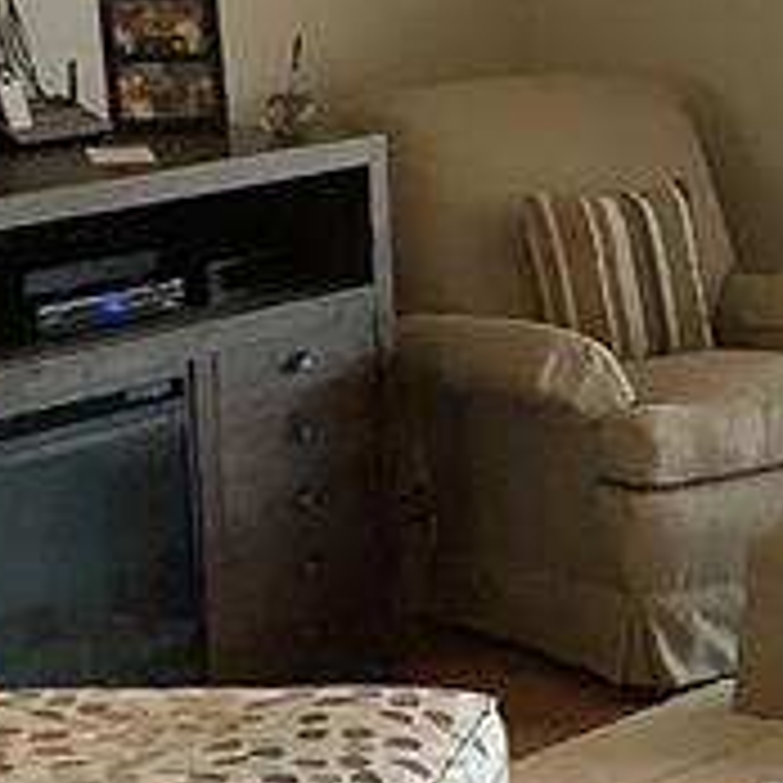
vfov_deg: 10.8
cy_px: 490
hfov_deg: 10.4
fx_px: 4120
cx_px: 1228
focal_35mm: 161
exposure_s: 1/60
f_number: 2.4
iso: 160
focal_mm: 3.3
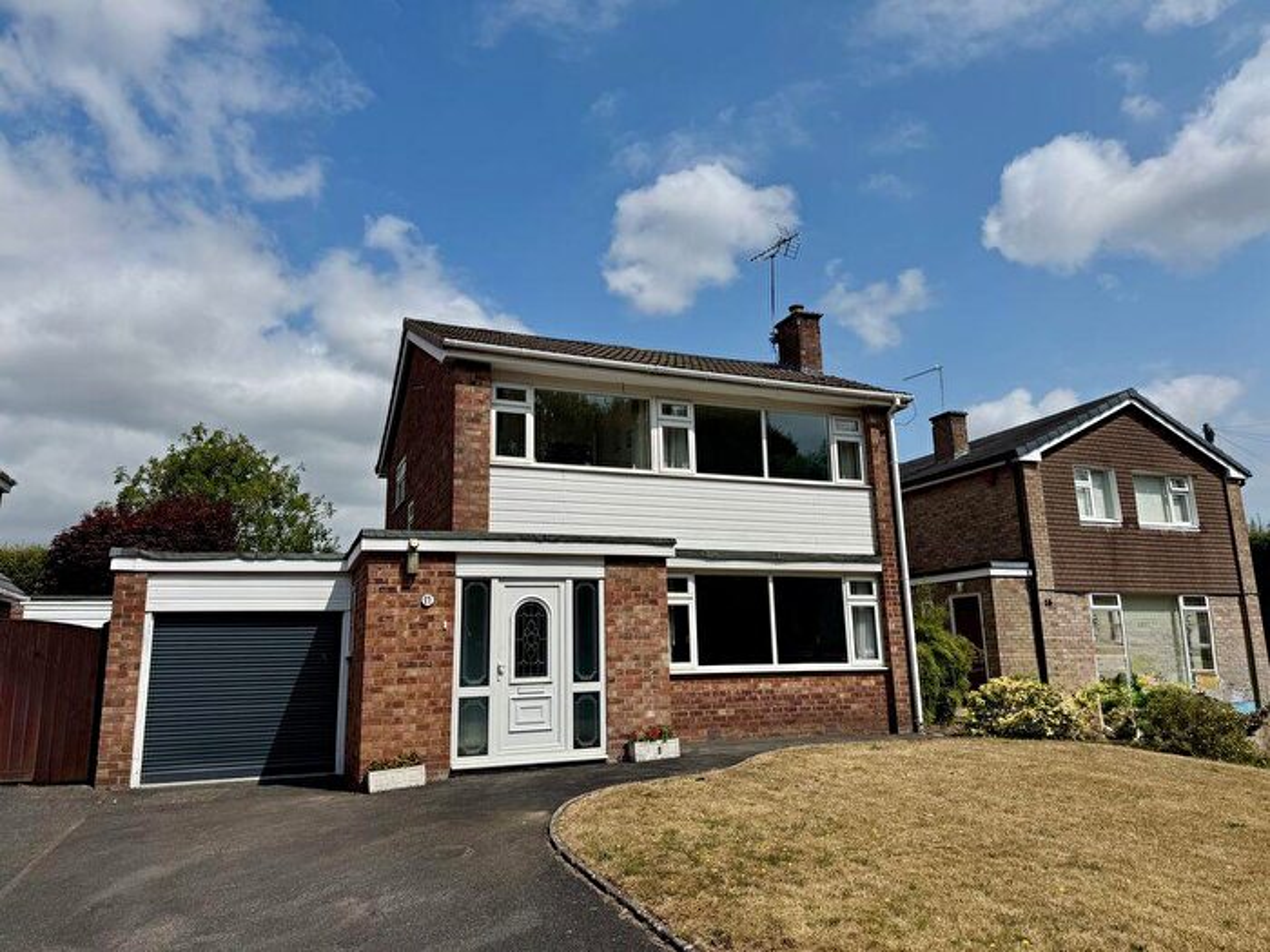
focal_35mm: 24
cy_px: 476
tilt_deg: +12.2
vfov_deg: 56.8
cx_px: 635
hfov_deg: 71.6
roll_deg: +2.1
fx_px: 881
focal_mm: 6.76
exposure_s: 1/10417
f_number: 1.78
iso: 80
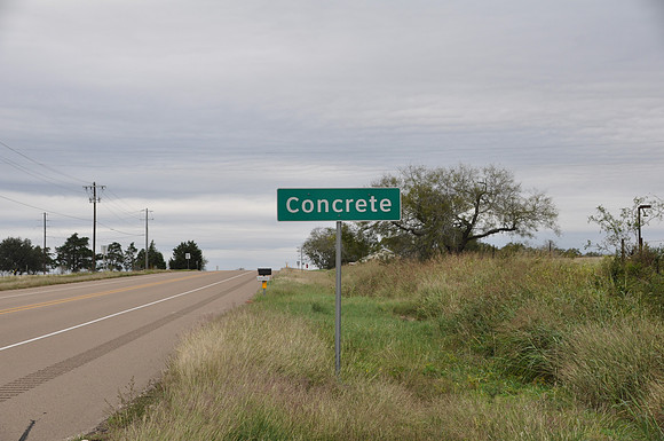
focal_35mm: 72
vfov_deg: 18.9
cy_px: 220
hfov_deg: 28.1
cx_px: 332
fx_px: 1326
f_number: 9
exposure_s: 1/80
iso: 200
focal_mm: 48
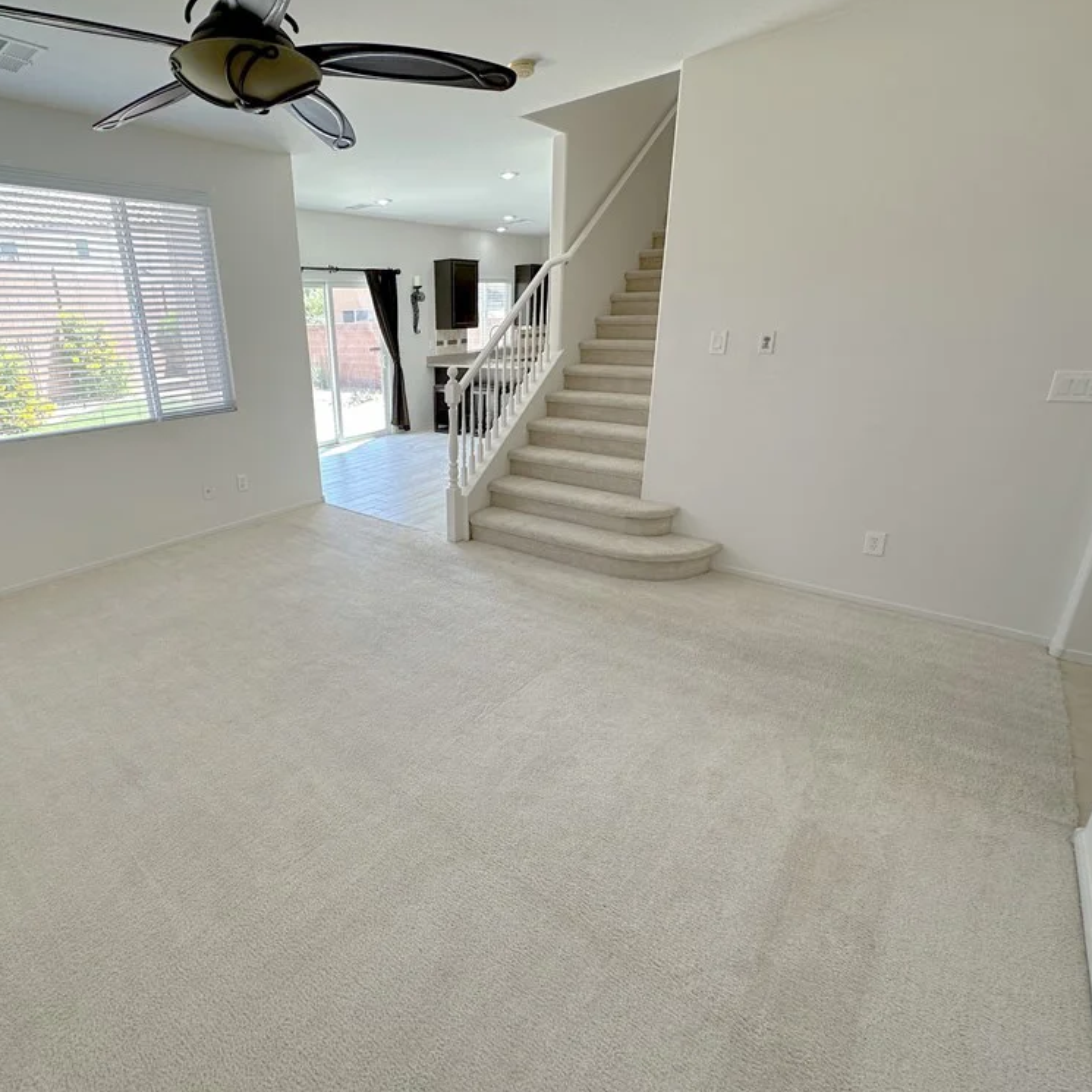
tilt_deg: -19.8
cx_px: 416
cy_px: 532
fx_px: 607
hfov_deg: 82.5
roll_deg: +2.2
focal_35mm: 17
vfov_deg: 84.0
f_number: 2.2
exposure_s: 1/120
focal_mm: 2.22
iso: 64
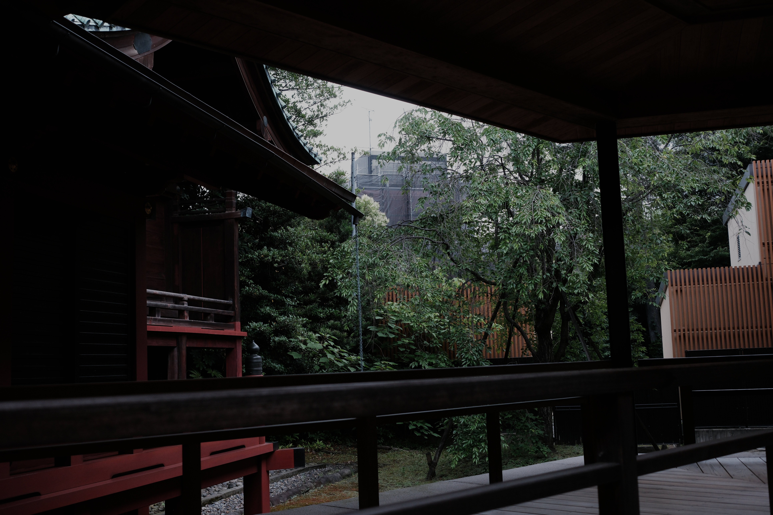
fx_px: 880
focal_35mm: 41
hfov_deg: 47.4
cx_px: 386
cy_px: 258
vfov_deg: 32.6
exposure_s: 1/250
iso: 800
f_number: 4.5
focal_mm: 27
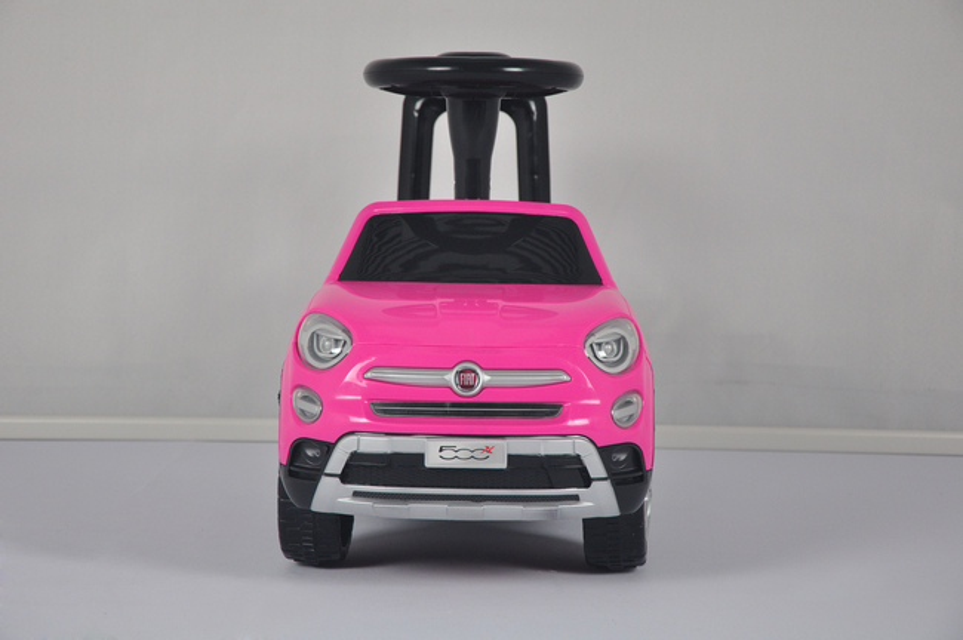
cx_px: 482
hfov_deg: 26.0
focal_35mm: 78
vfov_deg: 17.5
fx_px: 2084
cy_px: 320
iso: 560
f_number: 6.3
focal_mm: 52
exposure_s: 1/30
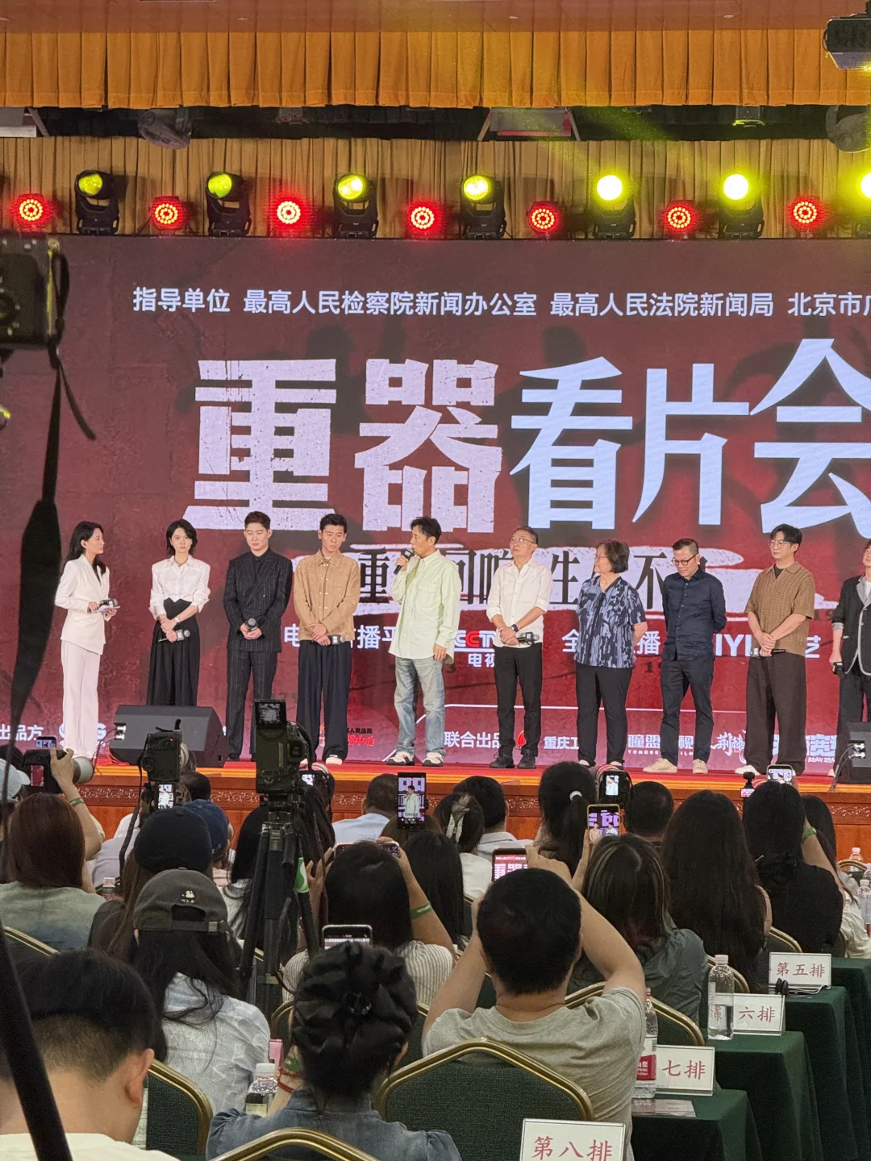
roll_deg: -1.6
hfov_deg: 12.3
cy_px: 580
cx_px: 436
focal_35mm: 120
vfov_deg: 16.4
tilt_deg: +2.4
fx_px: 4026
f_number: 2.8
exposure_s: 1/100
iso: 250
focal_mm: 15.66
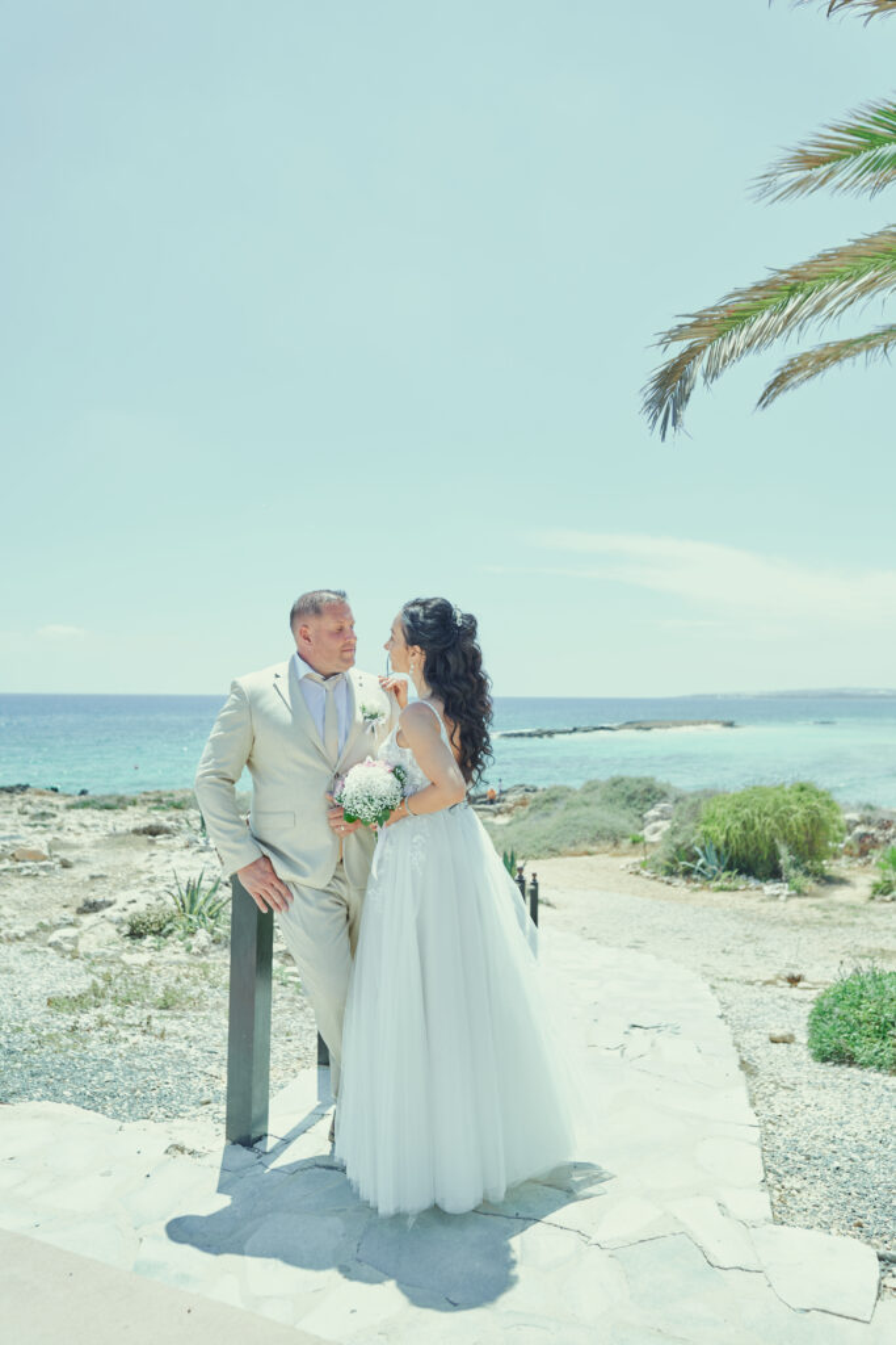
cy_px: 672
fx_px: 896
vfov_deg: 73.7
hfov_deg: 53.1
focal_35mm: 24
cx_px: 448
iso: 100
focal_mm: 24
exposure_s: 1/1000
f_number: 3.5
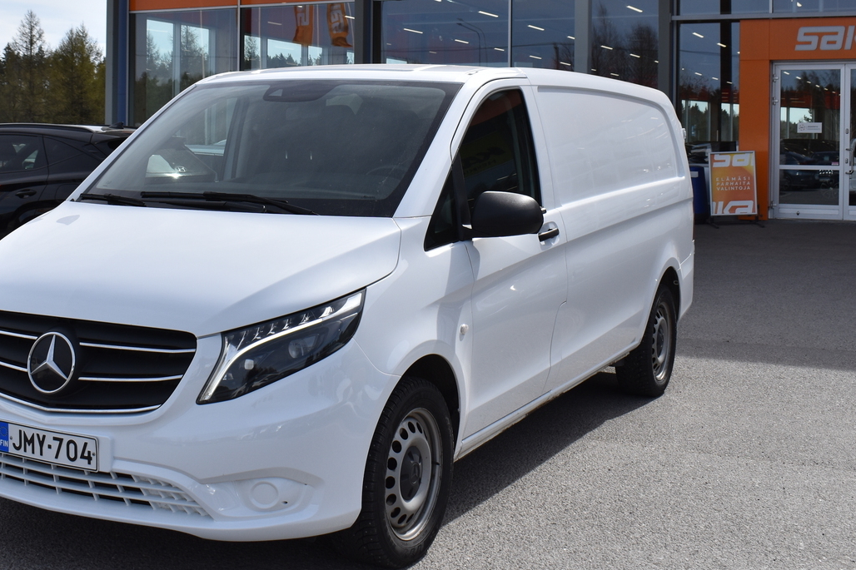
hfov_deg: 38.0
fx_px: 1236
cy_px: 171
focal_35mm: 52
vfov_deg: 25.8
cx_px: 329
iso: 200
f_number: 9.5
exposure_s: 1/750
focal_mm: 22
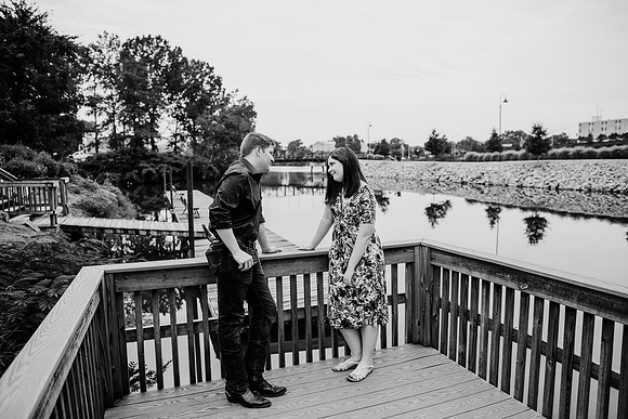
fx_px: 419
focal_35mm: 24
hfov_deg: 73.7
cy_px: 210
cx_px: 314
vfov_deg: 53.2
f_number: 2.8
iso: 200
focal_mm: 24
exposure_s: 1/800
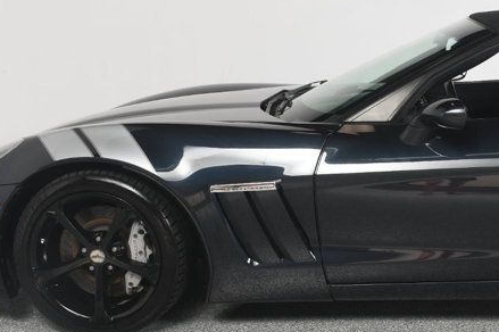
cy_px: 143
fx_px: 970
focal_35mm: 70
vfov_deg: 19.4
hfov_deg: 27.6
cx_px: 466
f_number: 6.3
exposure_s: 1/160
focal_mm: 20
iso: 100
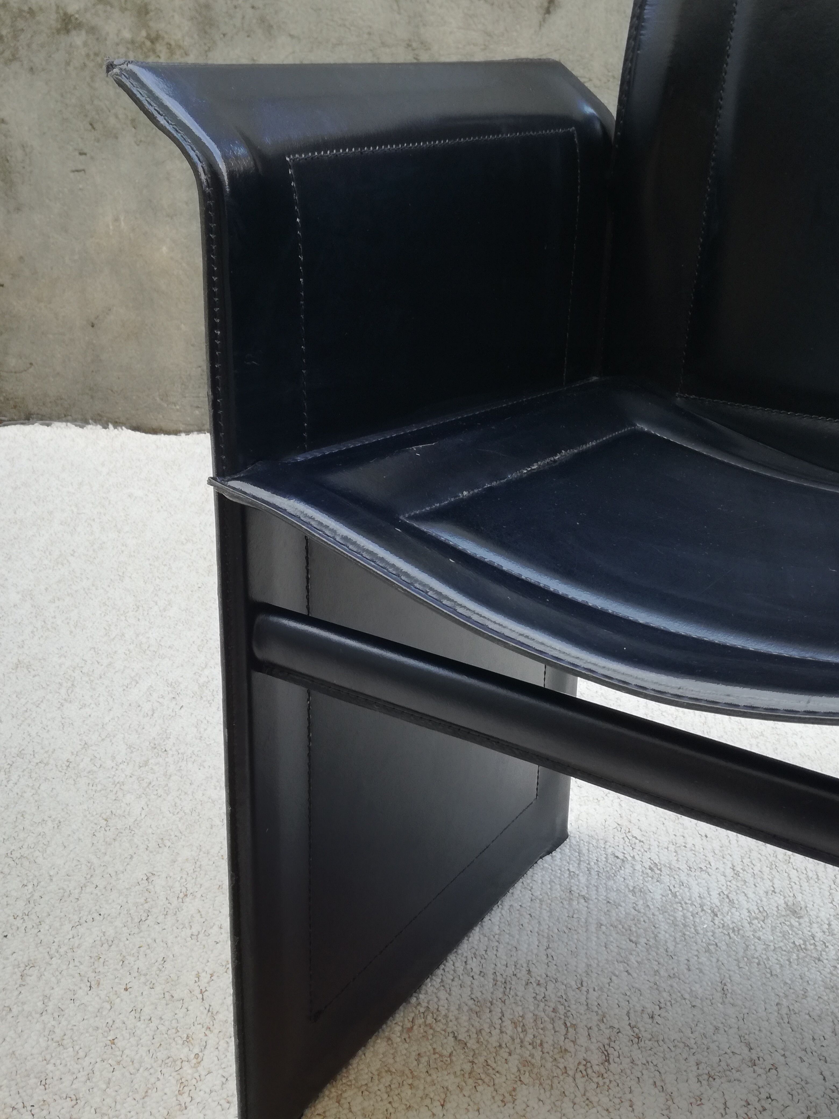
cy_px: 560
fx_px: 873
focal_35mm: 27
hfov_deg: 51.4
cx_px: 420
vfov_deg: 65.3
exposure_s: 1/100
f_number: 2
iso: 50
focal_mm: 3.79
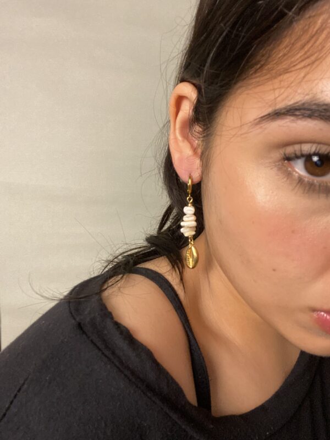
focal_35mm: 30
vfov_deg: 60.0
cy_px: 220
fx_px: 381
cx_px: 165
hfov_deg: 46.8
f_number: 2.2
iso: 320
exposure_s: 1/60
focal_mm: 2.71
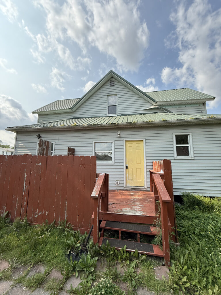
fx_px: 119
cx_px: 110
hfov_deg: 85.7
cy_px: 148
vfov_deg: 102.1
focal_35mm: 14
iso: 64
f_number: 2.2
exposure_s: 1/1001
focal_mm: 2.22
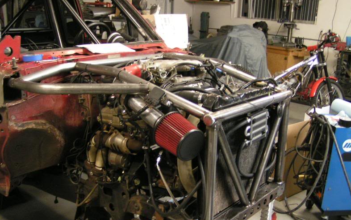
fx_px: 392
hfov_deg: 48.2
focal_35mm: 41
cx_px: 175
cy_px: 131
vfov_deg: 31.2
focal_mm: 5.8
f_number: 2.8
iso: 200
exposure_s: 1/6
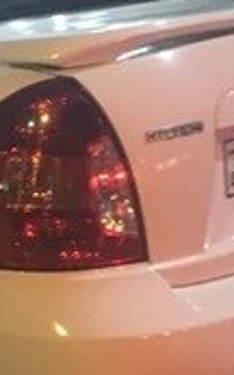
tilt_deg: -13.3
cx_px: -301
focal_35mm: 117
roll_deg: -0.5
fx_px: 1195
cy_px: 196
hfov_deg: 10.0
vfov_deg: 17.8
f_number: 2.2
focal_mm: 4.15
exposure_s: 1/17
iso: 400
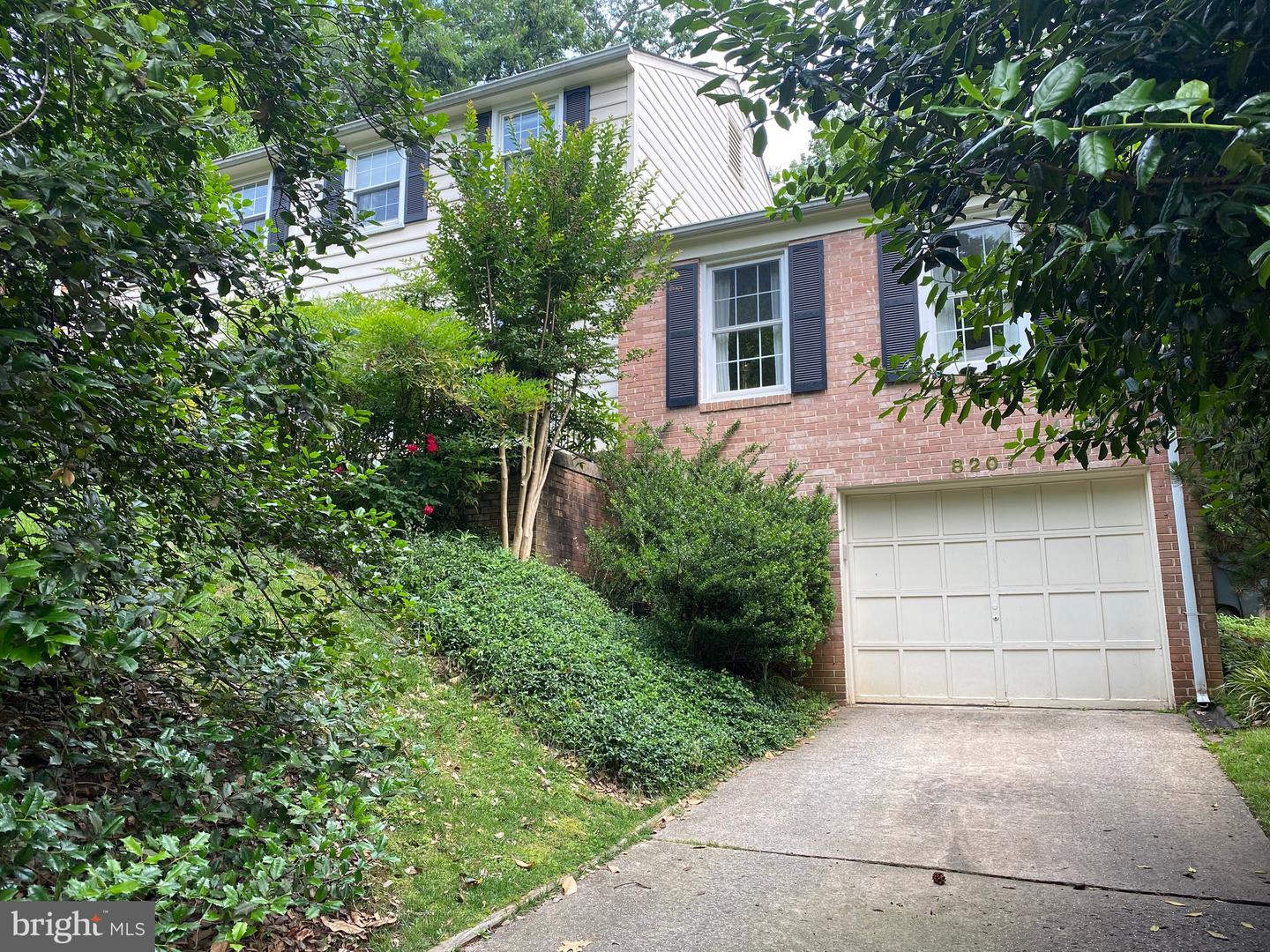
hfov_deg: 67.3
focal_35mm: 26
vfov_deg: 53.1
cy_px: 476
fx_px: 954
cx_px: 635
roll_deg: -1.0
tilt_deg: +11.6
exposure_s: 1/217
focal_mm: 4.25
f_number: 1.8
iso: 32
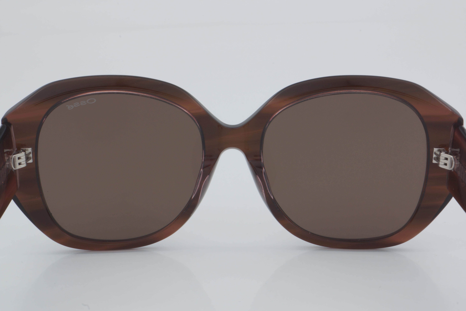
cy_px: 156
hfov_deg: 27.0
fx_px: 971
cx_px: 233
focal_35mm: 75
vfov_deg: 18.2
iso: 100
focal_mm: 50
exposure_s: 1/4
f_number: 32
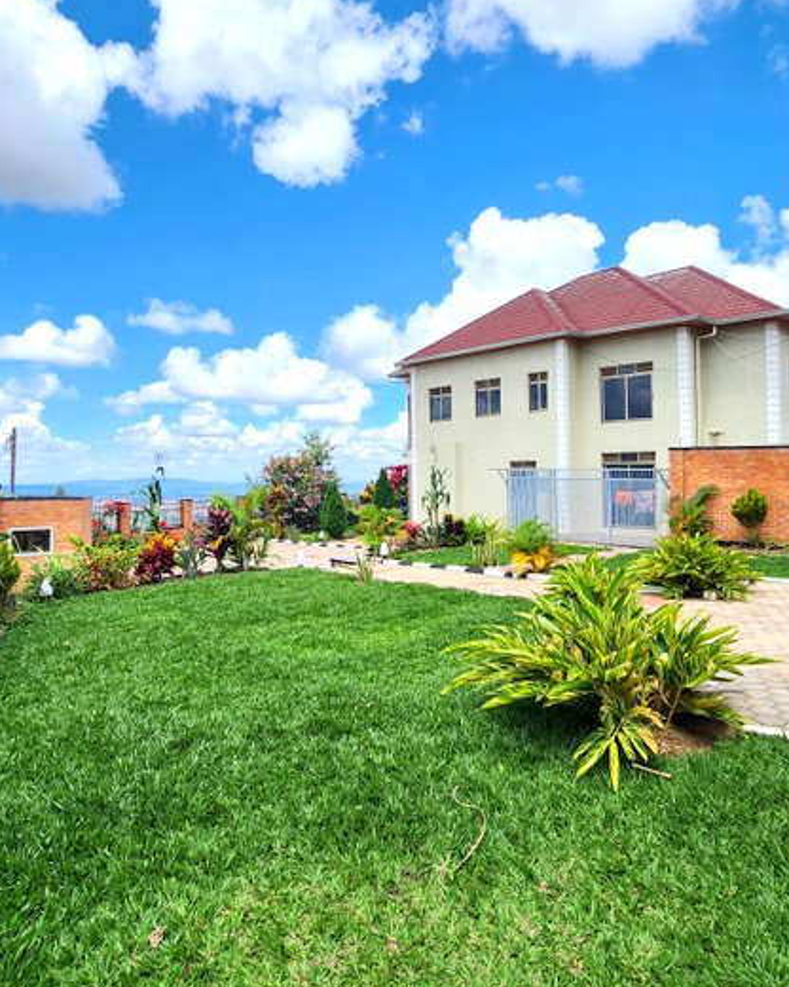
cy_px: 485
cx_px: 406
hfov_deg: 65.5
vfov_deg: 77.6
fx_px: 613
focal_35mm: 21
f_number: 2.2
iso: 50
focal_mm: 2.2
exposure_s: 1/1248
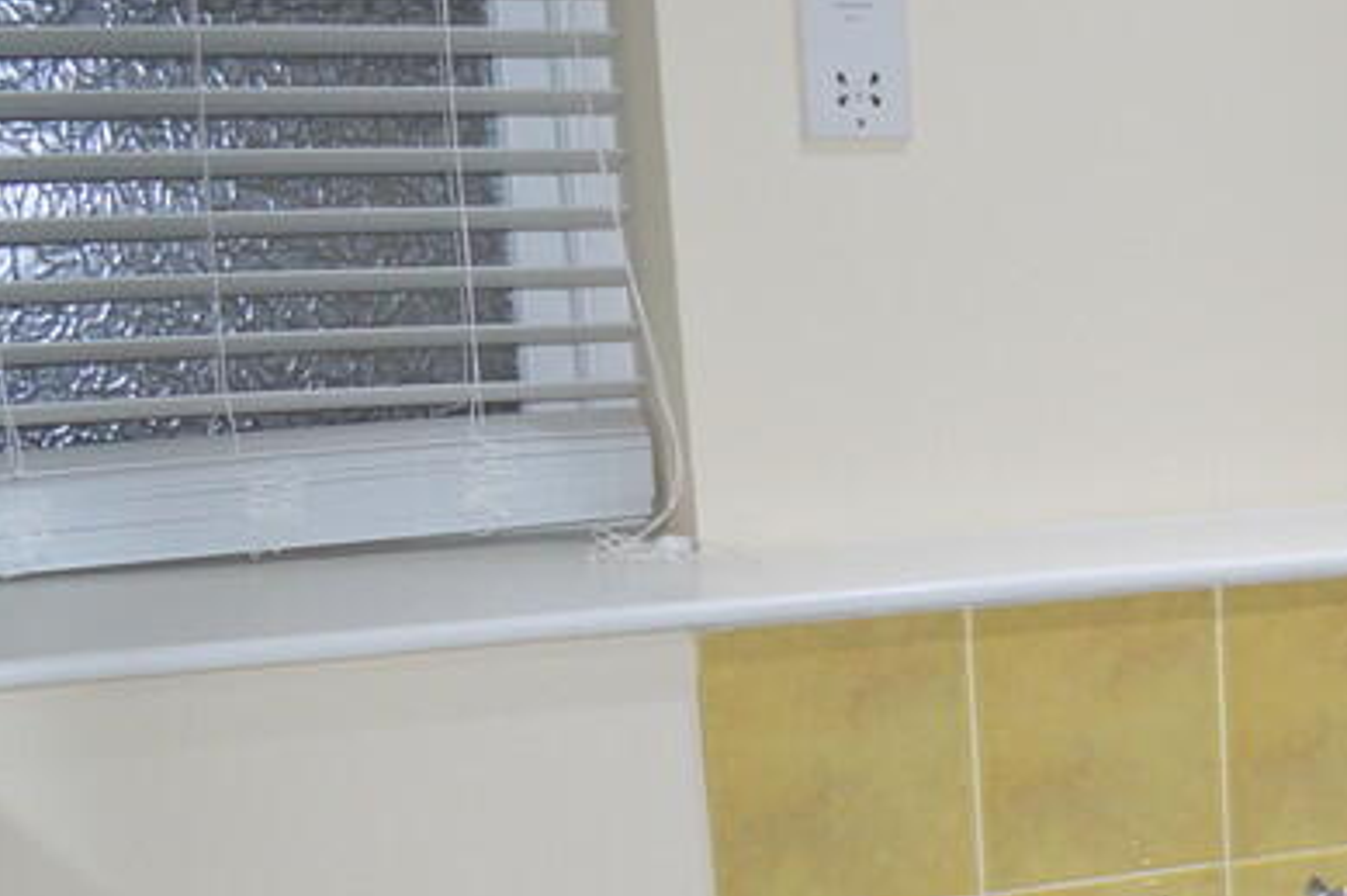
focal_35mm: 71
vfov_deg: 18.4
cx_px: 1648
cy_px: 995
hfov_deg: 25.4
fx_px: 2655
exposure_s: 1/80
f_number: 5
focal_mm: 18
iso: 800
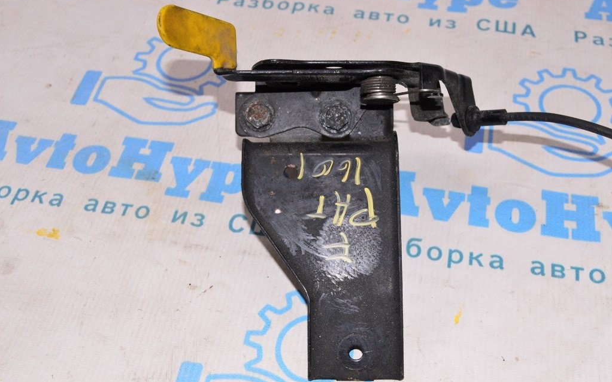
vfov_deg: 26.3
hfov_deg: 41.1
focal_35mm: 49
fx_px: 817
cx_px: 306
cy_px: 195
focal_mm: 32
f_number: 8
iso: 1600
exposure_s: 1/200
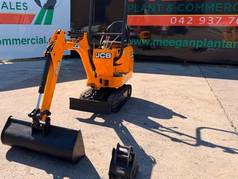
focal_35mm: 33
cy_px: 83
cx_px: 81
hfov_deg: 54.3
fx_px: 227
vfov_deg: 42.9
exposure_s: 1/3145
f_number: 1.78
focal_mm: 6.76
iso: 80
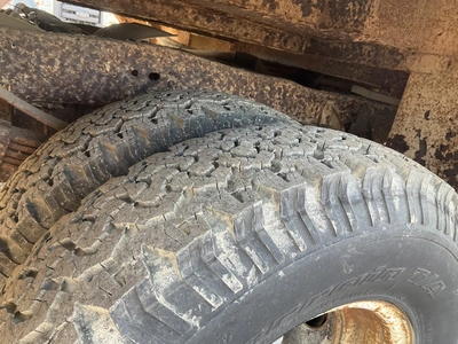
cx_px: 229
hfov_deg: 61.7
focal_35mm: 29
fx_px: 384
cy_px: 172
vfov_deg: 48.2
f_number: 1.8
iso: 64
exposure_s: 1/110
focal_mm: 3
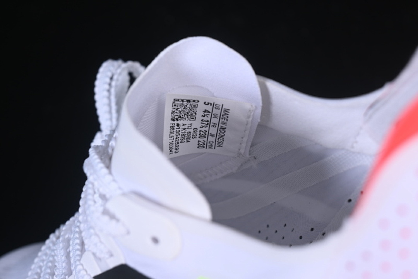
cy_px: 140
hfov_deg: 27.0
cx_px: 209
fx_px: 871
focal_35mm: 75
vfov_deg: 18.2
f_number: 7.1
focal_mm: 50
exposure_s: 1/80
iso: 160
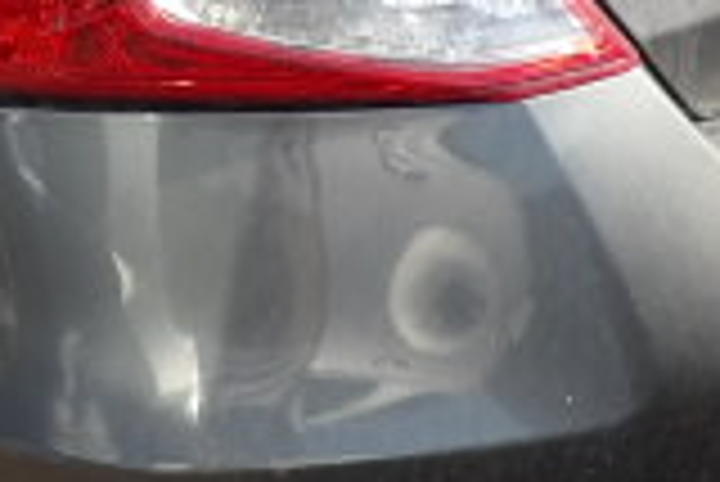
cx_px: -18
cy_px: -144
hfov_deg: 19.7
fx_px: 2002
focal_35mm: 100
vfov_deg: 13.2
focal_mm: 4.3
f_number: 3.2
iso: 100
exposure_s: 1/527
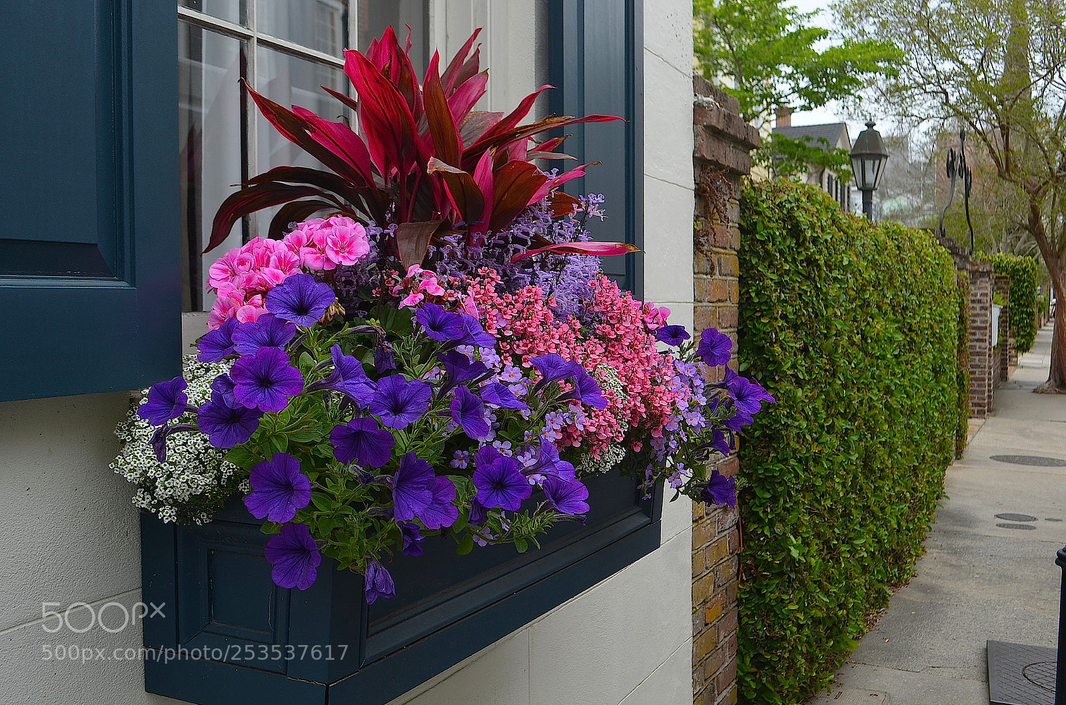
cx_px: 533
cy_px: 352
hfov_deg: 53.2
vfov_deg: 36.7
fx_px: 1064
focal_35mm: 36
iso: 200
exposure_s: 1/160
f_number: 6.3
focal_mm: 24
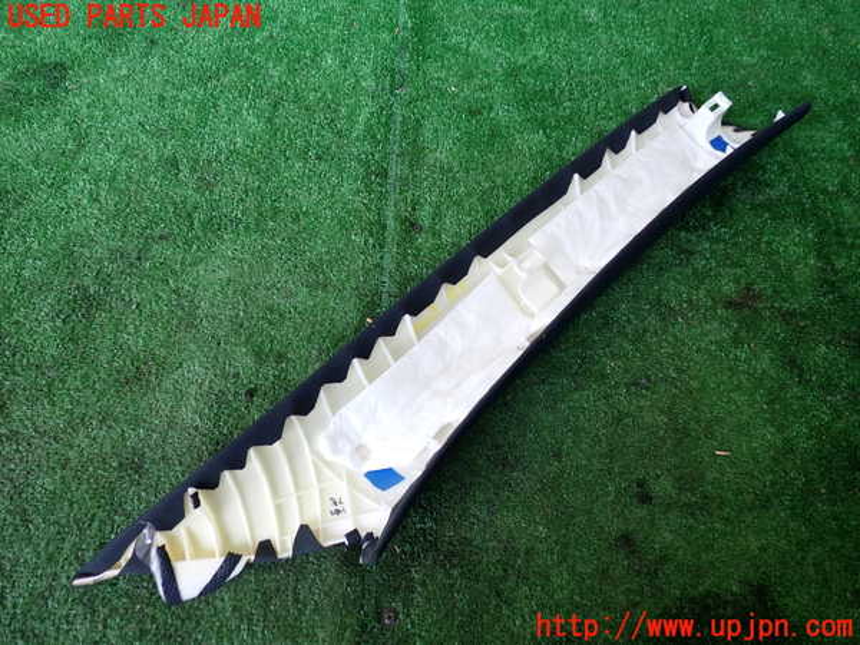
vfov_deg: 46.8
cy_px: 322
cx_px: 430
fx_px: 745
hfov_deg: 60.0
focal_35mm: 30
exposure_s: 1/80
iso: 200
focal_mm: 5.4
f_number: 2.3
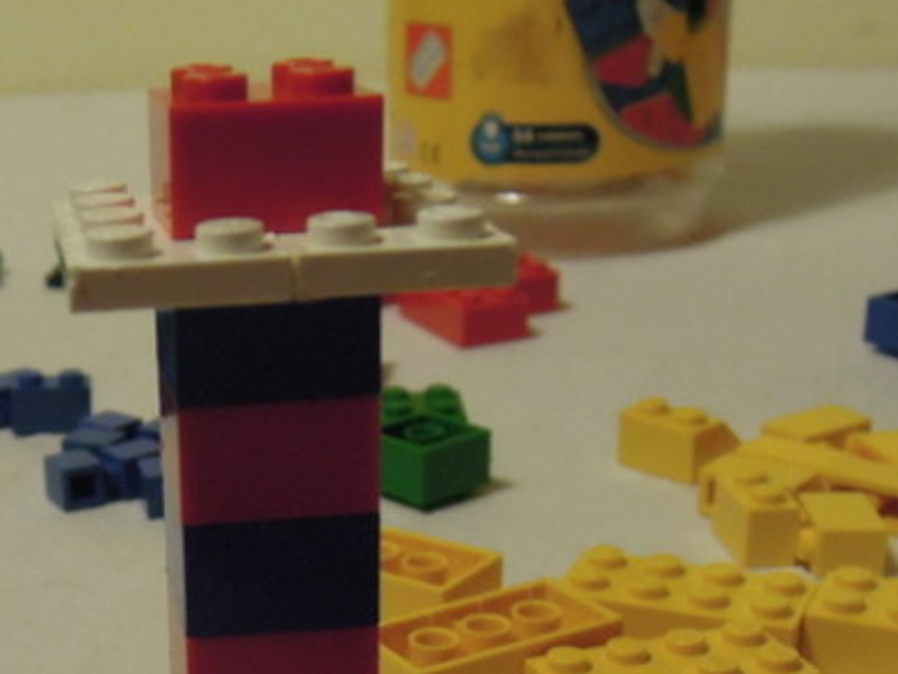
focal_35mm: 71
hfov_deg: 26.0
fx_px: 1842
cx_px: 5
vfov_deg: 20.3
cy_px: 613
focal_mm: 5.5
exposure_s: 1/60
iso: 800
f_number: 3
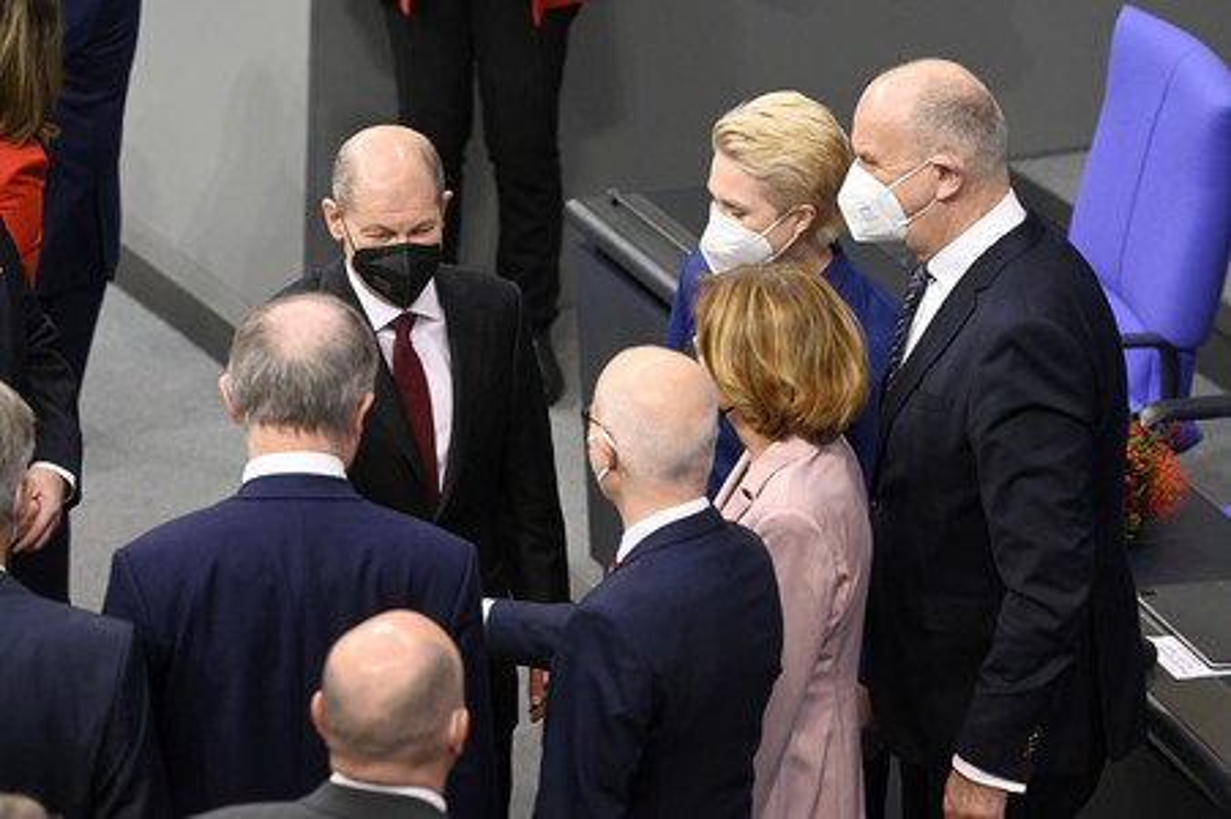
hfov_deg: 10.3
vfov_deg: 6.9
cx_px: 616
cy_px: 410
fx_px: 6834
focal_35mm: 200
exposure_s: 1/250
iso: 6400
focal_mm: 200
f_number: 5
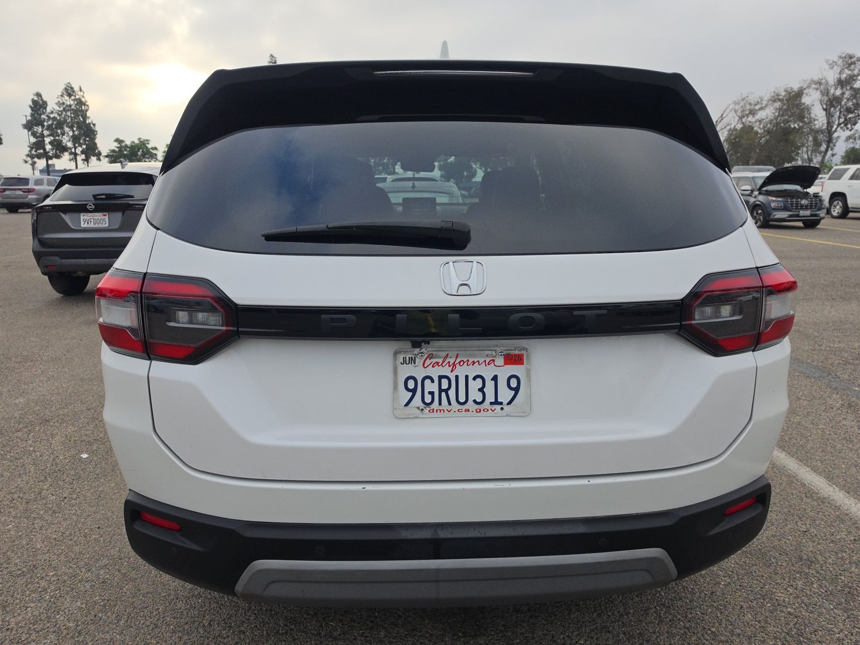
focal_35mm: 23
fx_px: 571
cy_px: 322
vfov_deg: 58.9
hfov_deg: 73.9
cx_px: 430
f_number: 1.4
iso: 63
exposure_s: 1/2664
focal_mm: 6.5
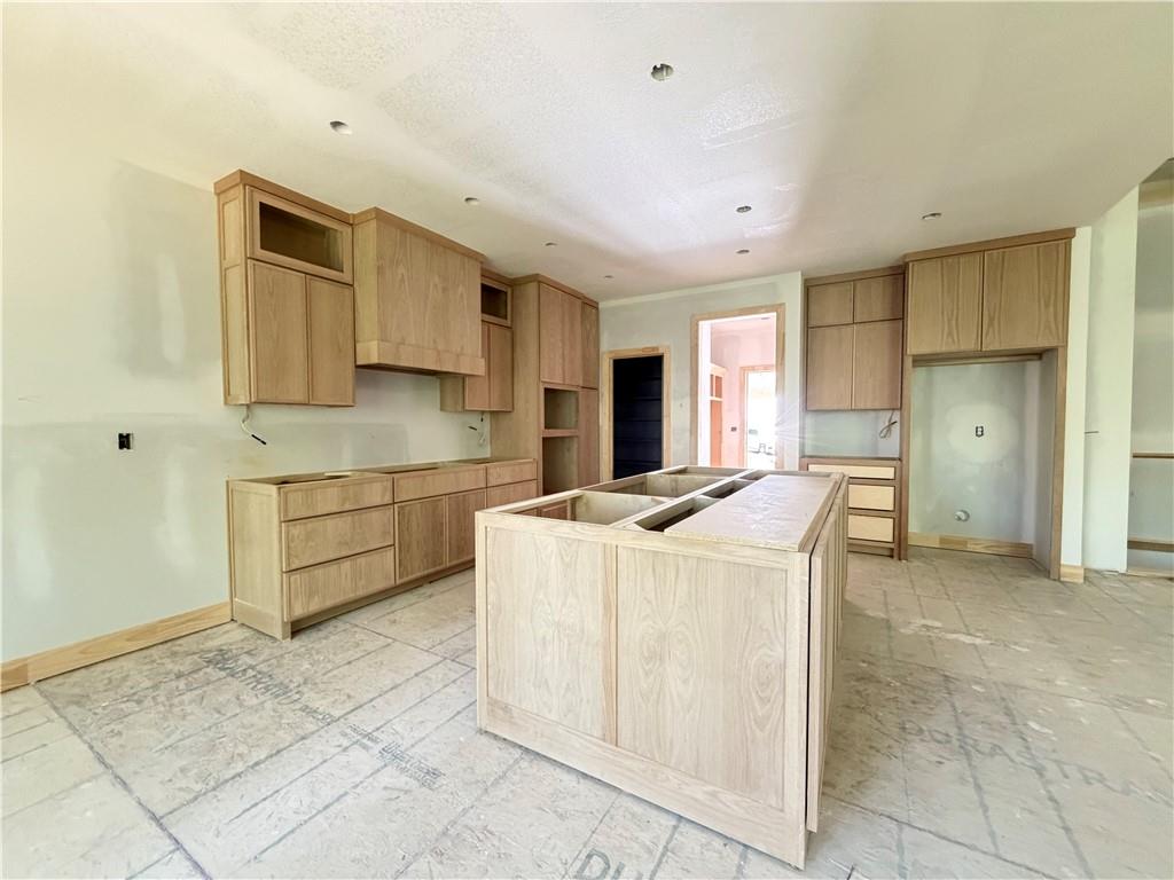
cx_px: 587
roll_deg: +0.4
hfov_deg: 102.1
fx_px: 475
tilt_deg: -1.9
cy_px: 440
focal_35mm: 14
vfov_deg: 85.7
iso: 640
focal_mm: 2.22
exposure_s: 1/60
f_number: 2.2
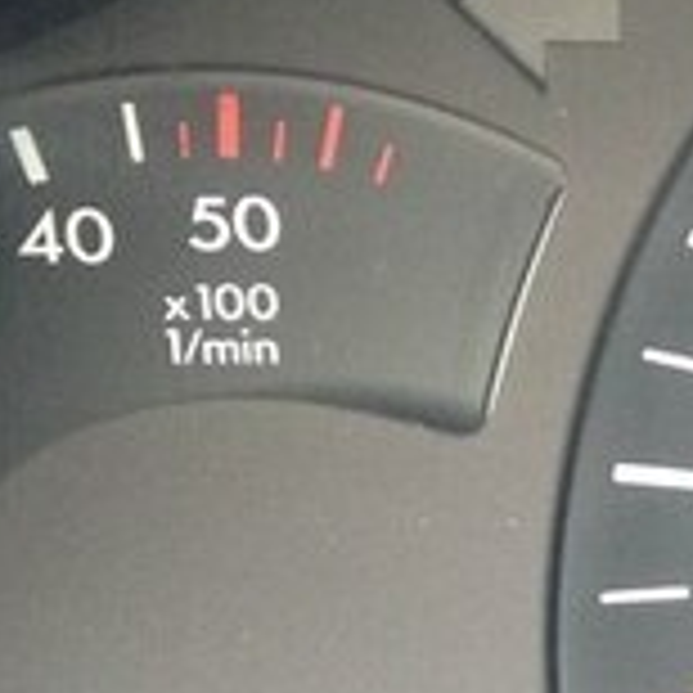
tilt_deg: -17.3
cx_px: 1296
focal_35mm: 125
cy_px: 479
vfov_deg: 13.9
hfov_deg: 12.6
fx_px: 2831
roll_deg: -1.5
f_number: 2.4
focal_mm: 4.12
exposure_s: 1/20
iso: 160
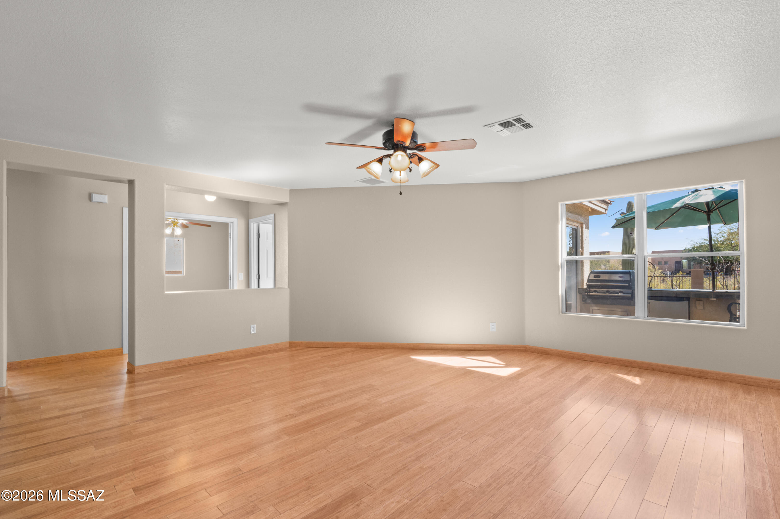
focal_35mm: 16
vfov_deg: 73.7
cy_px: 260
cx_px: 390
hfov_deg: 96.8
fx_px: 346
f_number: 22
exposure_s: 1/3
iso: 1250
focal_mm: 16
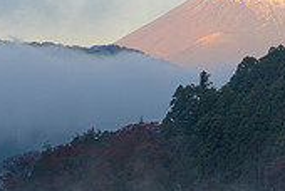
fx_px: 2538
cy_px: 199
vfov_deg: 4.3
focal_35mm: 320
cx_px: 253
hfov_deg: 6.4
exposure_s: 1/15
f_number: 16
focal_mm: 62.4
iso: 200
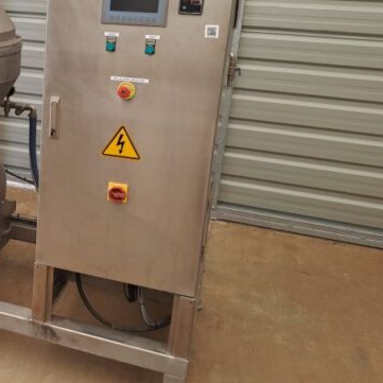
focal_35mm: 49
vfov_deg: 34.4
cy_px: 133
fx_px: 613
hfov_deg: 32.1
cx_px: 3
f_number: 1.8
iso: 32
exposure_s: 1/112
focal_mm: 4.65
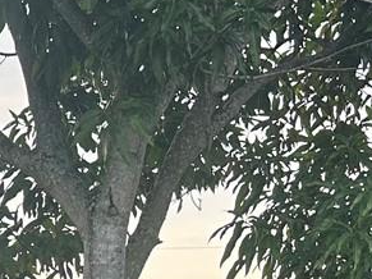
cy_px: 566
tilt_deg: -3.4
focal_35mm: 132
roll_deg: +1.1
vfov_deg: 10.3
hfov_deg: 14.4
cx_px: -83
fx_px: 1418
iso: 125
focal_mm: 6.86
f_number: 1.78
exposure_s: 1/147
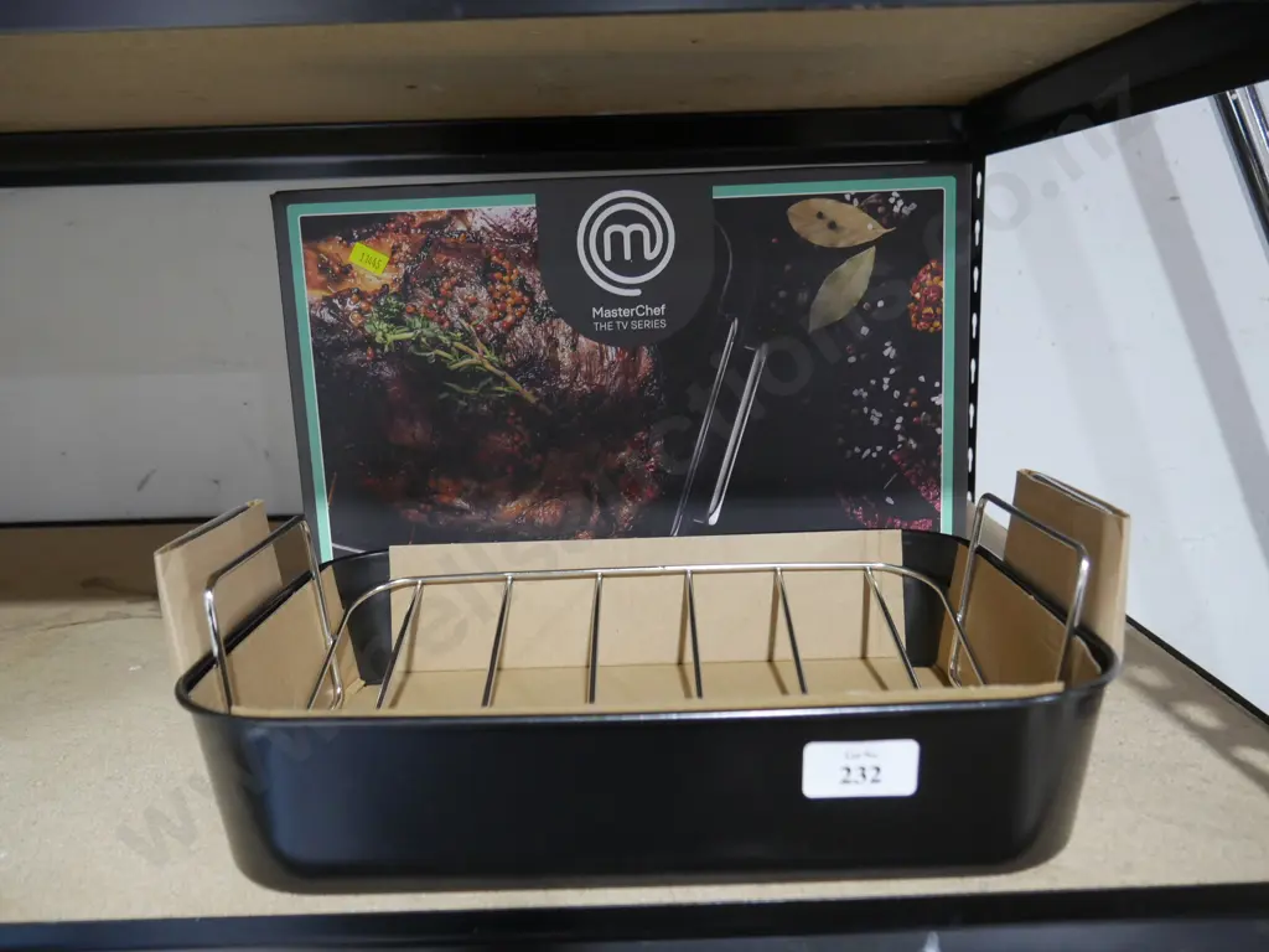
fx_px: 1100
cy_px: 476
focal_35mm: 30
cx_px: 634
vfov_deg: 46.8
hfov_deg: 60.0
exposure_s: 1/60
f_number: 3.6
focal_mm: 15
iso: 1250
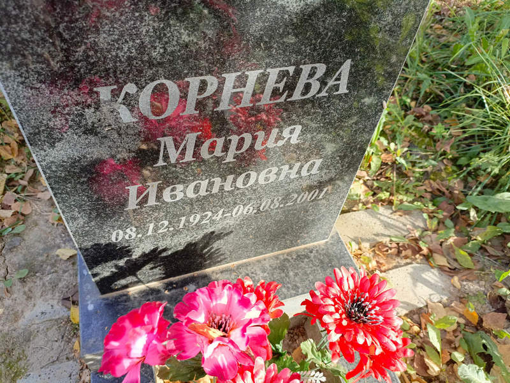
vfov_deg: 54.9
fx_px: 368
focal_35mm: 25
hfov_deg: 69.4
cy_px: 192
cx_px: 255
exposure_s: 1/127
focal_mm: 4.76
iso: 113
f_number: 1.69
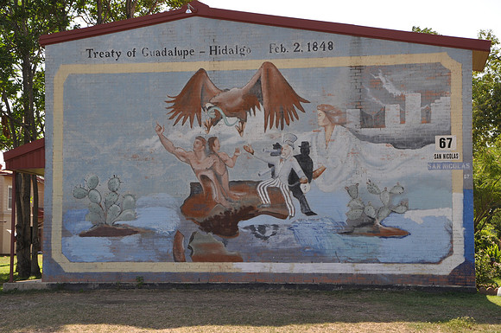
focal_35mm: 72
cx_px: 250
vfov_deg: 18.9
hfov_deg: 28.1
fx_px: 1001
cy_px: 166
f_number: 9
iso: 200
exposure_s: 1/80
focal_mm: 48
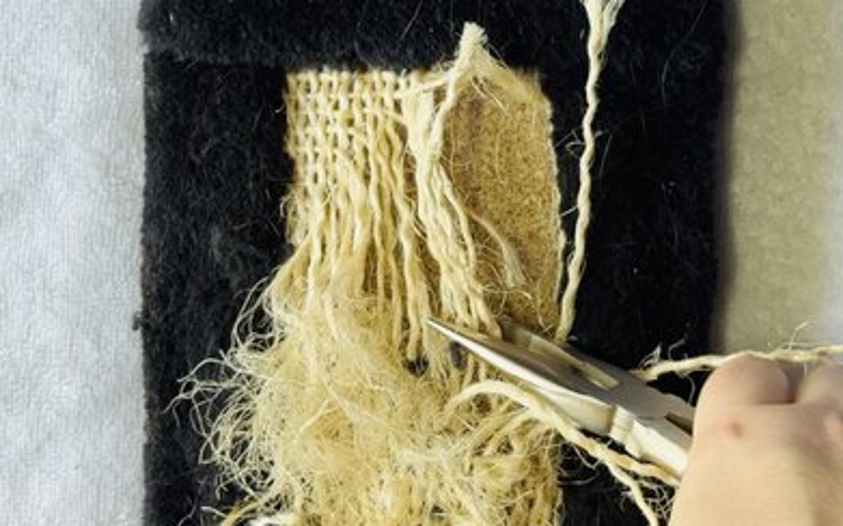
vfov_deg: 16.9
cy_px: 306
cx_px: 474
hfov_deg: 26.8
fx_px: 1768
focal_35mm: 77
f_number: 1.78
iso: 64
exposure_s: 1/120
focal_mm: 6.76
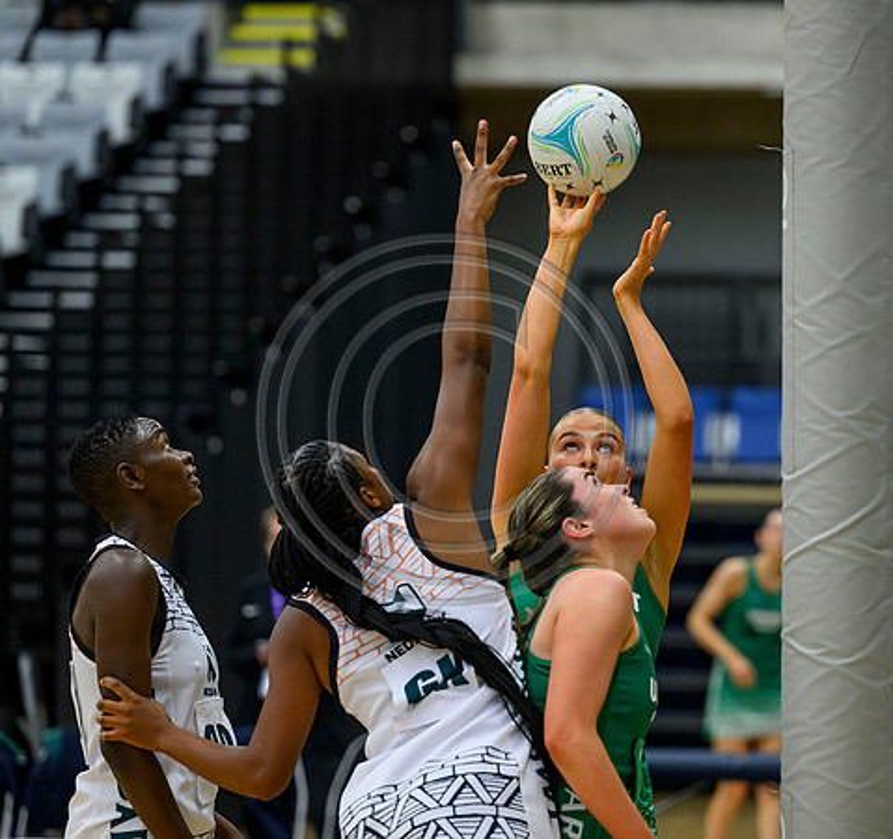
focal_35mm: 224
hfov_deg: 8.1
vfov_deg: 7.6
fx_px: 6339
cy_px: 468
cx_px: 562
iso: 4000
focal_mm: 155
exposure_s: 1/1000
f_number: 3.2
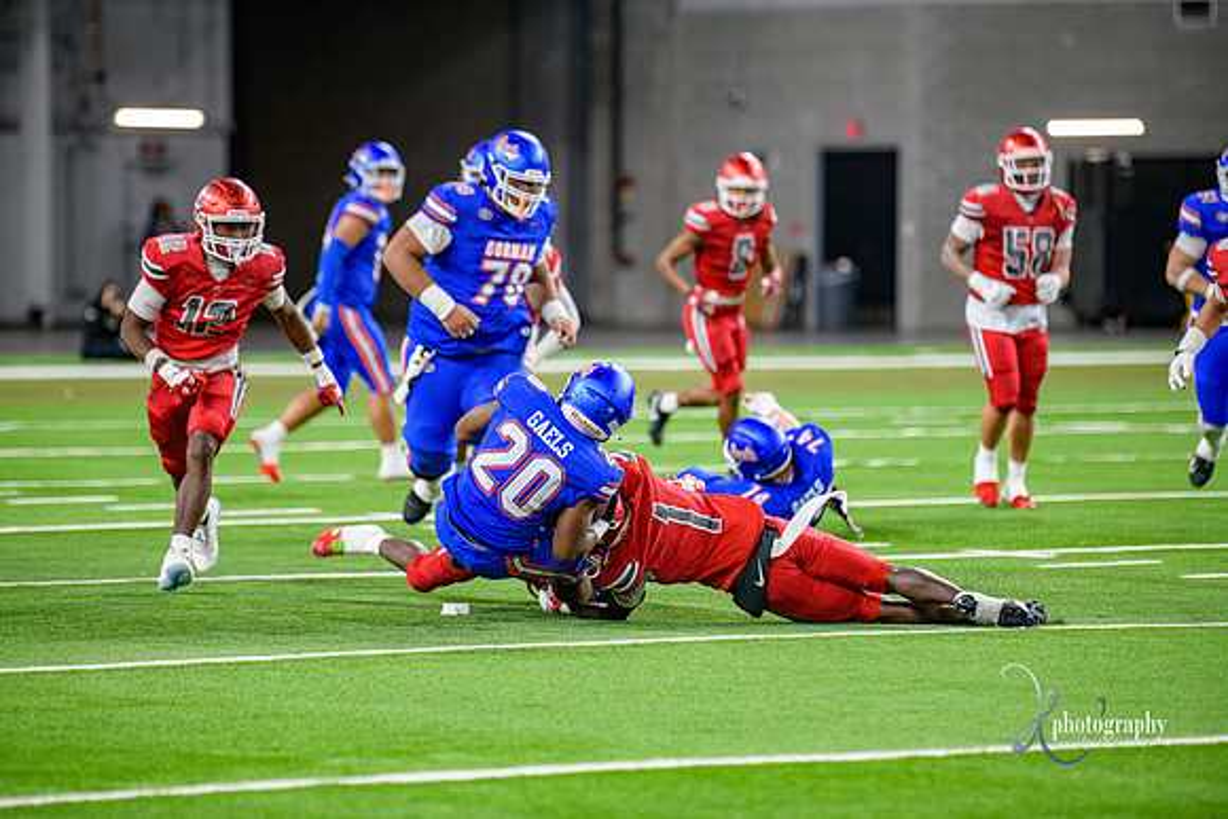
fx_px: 7506
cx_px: 614
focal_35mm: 220
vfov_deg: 6.2
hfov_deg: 9.4
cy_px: 410
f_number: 2.8
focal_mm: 220
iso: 1000
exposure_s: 1/400
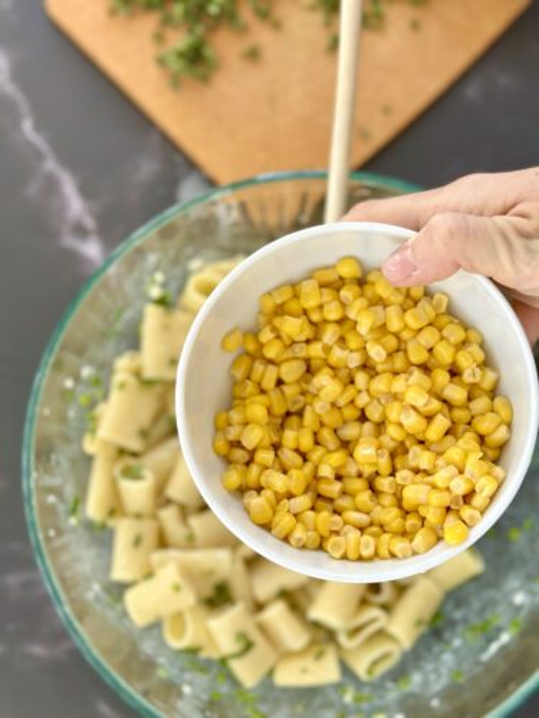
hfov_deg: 30.3
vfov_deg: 39.7
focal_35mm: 48
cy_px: 359
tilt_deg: -81.0
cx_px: 270
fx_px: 997
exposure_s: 1/113
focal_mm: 6.86
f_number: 1.78
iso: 125
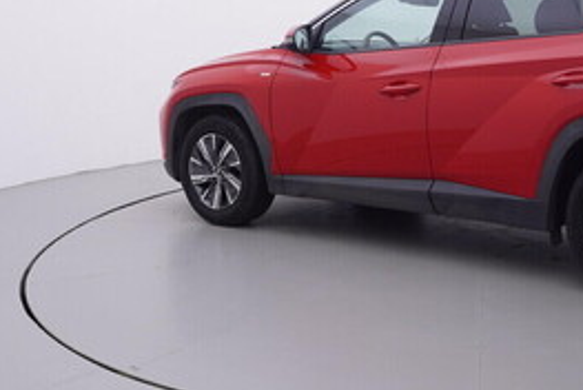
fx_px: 763
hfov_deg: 39.9
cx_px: 478
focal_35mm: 47
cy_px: 123
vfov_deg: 28.5
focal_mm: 15
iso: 200
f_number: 5
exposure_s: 1/80
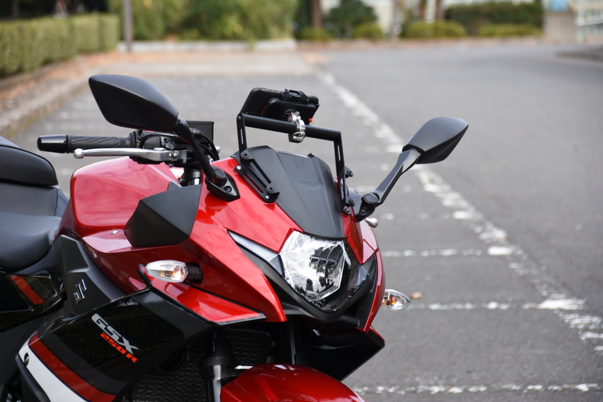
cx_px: 302
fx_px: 2638
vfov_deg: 8.7
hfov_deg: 13.0
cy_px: 201
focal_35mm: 158
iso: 160
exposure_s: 1/160
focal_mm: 105
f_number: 5.6
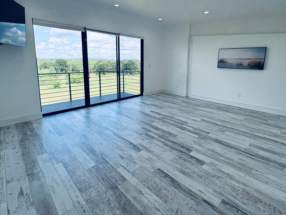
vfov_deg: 70.6
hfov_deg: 87.7
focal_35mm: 18
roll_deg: +0.5
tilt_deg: -7.5
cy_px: 83
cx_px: 144
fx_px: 149
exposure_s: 1/361
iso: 64
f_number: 2.2
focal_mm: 2.22
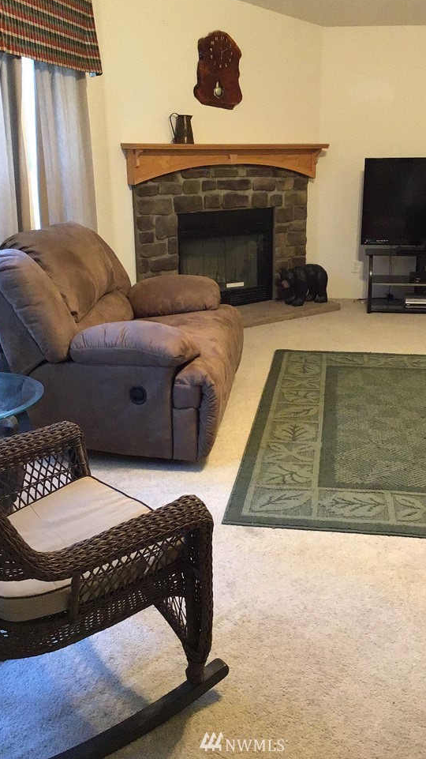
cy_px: 367
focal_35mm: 36
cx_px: 244
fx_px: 724
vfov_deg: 55.3
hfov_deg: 32.8
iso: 320
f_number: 2.4
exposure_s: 1/17
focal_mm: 3.3
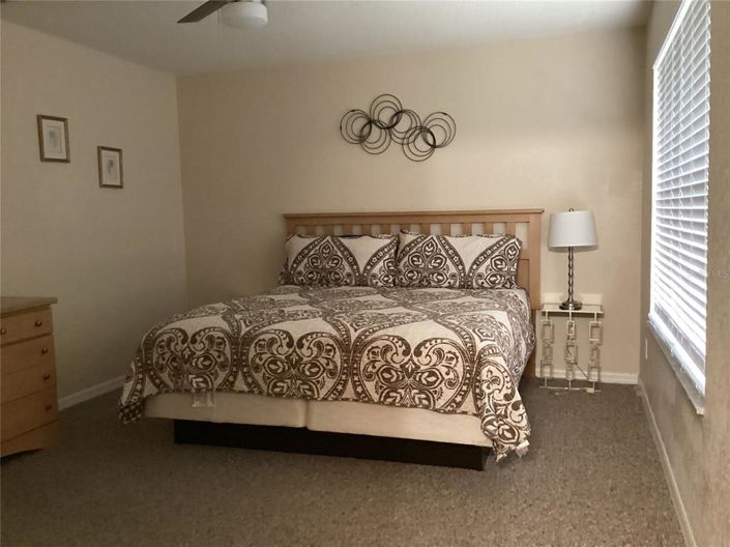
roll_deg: +1.4
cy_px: 274
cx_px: 365
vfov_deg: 45.4
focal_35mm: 31
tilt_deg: -6.0
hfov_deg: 58.4
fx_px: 653
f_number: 2.4
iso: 640
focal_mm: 3.3
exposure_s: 1/30
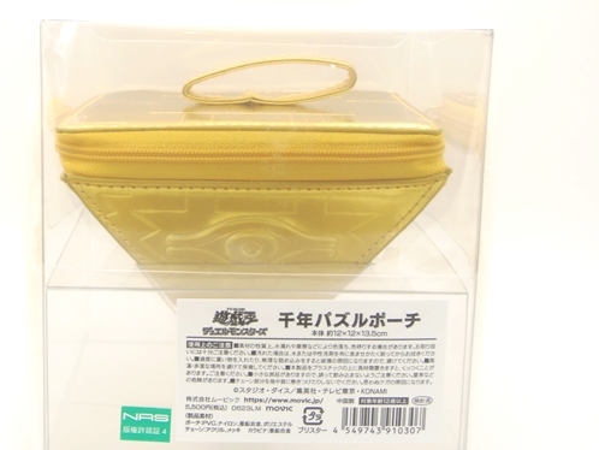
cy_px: 213
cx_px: 248
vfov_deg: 24.8
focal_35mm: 59
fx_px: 1021
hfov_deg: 32.6
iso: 64
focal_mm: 9.1
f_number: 3.8
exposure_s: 1/40
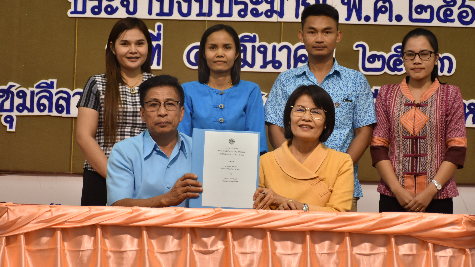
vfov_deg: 11.6
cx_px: 238
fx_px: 1310
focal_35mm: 104
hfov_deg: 20.6
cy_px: 113
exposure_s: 1/60
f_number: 5
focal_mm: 66
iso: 640
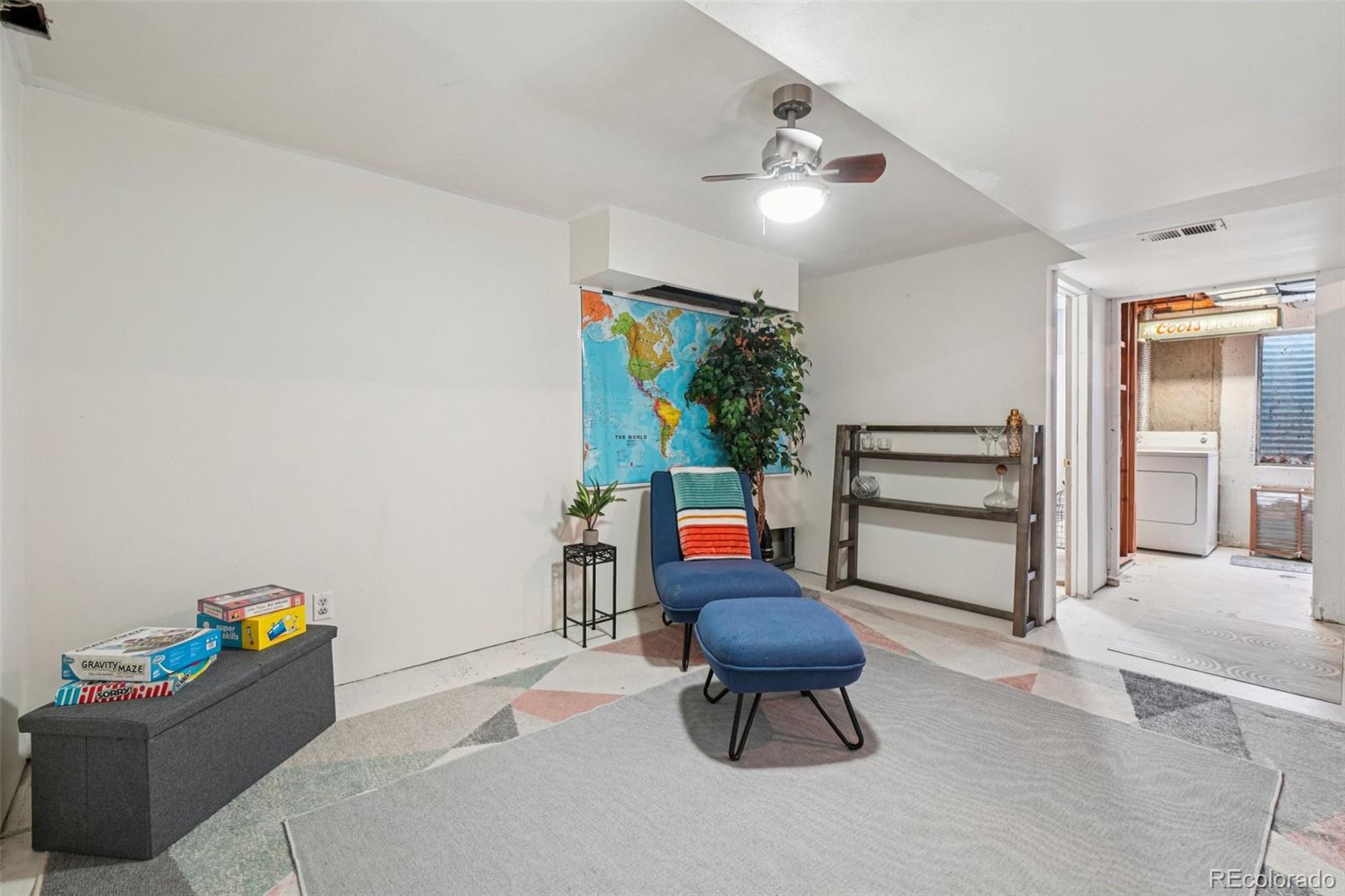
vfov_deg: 77.3
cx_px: 672
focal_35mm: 15
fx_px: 560
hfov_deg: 100.4
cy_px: 448
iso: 400
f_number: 8
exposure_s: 1/2.5
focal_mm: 10
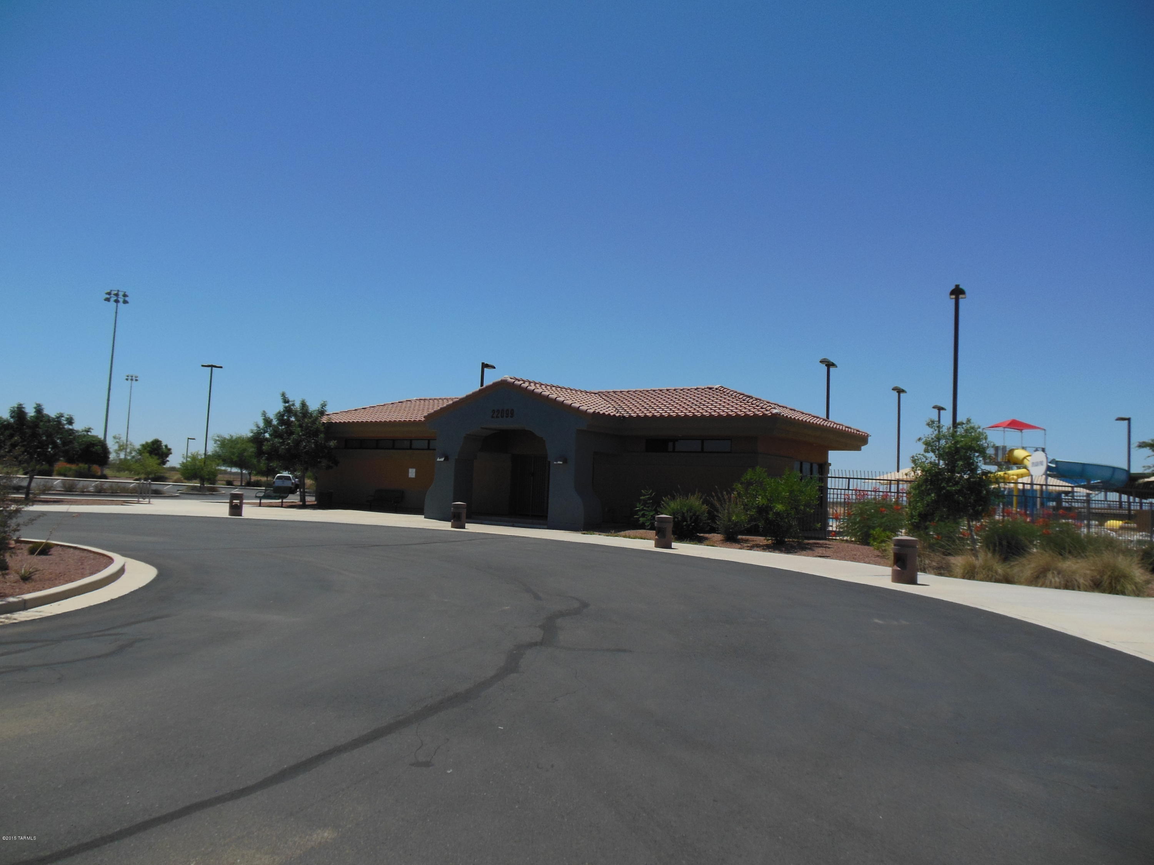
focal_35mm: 25
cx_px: 577
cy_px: 432
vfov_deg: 54.9
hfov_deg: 69.4
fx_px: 833
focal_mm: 4.5
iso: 125
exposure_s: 1/800
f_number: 6.4
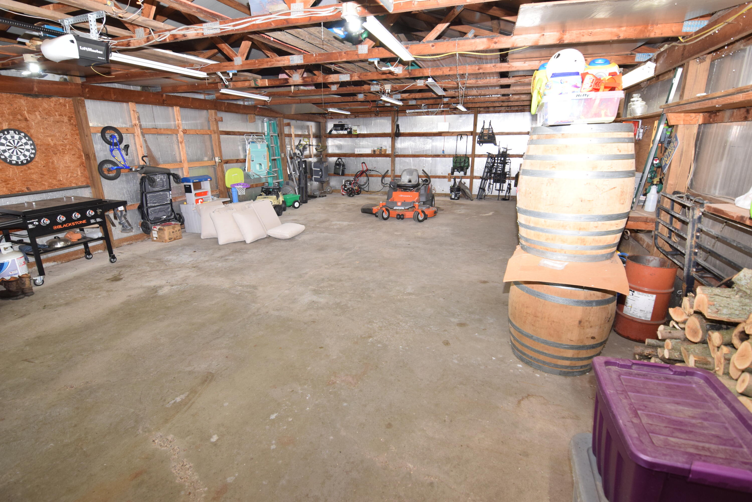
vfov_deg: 72.1
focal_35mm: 16
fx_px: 345
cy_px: 251
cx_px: 376
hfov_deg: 95.0
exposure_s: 1/125
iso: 800
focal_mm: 11
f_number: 5.6
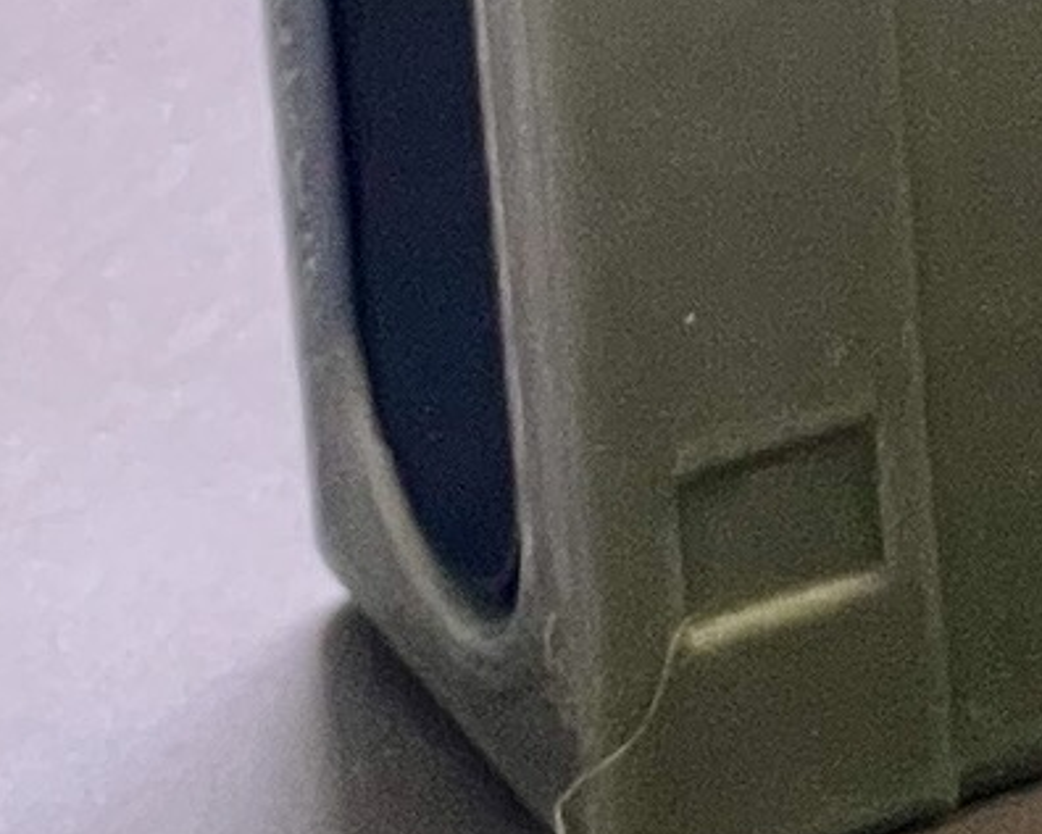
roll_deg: +2.3
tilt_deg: -21.3
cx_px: 1747
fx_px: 10796
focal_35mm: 350
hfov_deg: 5.5
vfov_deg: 4.3
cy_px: -1393
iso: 320
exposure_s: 1/50
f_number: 2
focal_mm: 6
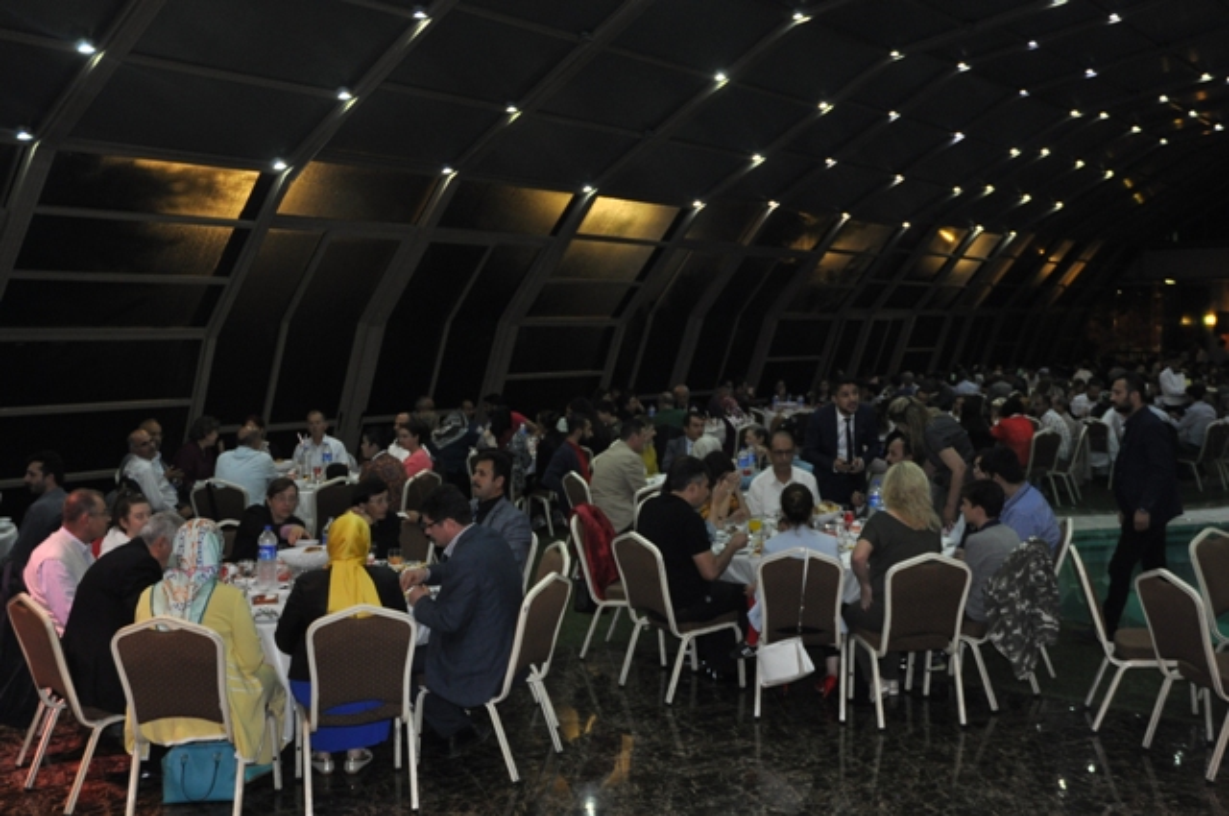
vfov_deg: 35.4
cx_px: 614
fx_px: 1279
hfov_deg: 51.3
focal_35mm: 38
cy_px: 408
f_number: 3.8
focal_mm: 25
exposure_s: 1/60
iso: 800
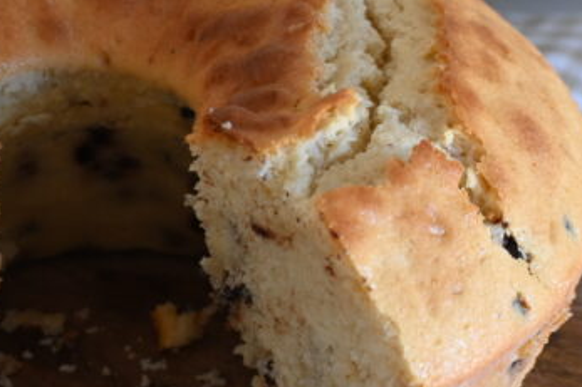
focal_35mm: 193
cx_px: 96
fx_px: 3119
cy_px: 200
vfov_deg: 7.1
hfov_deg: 10.6
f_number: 7.1
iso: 640
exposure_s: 1/20
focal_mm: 62
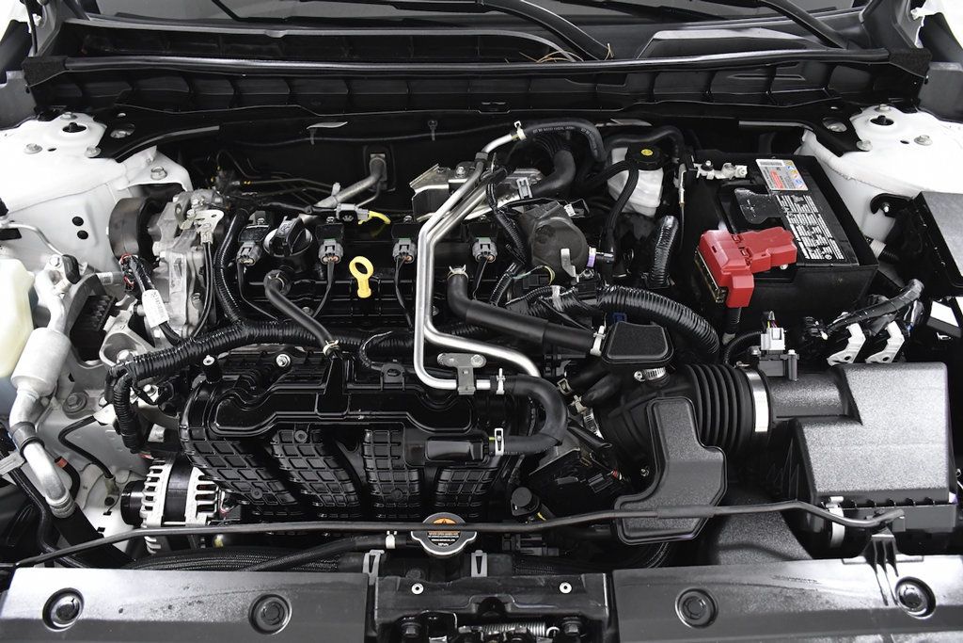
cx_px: 482
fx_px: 722
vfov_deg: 47.9
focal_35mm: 27
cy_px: 322
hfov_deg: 67.4
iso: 2500
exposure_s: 1/125
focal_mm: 18
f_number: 4.5
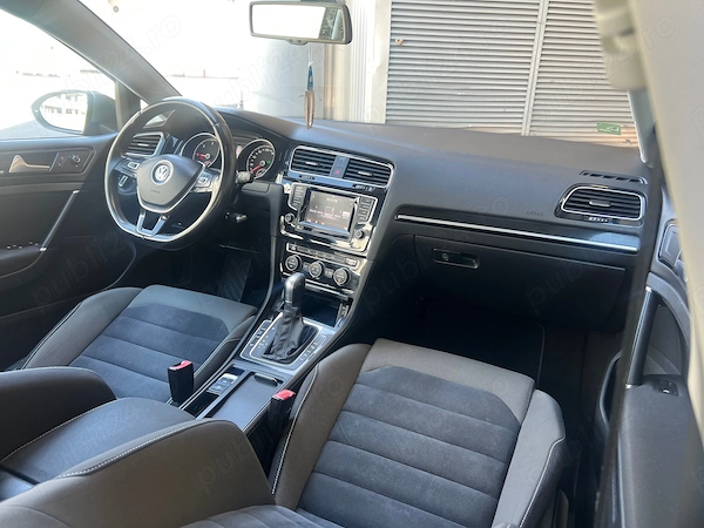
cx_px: 352
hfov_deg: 67.3
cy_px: 264
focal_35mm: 26
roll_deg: -1.6
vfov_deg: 53.1
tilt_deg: -21.7
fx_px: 529
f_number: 1.5
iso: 125
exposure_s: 1/100
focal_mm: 5.7
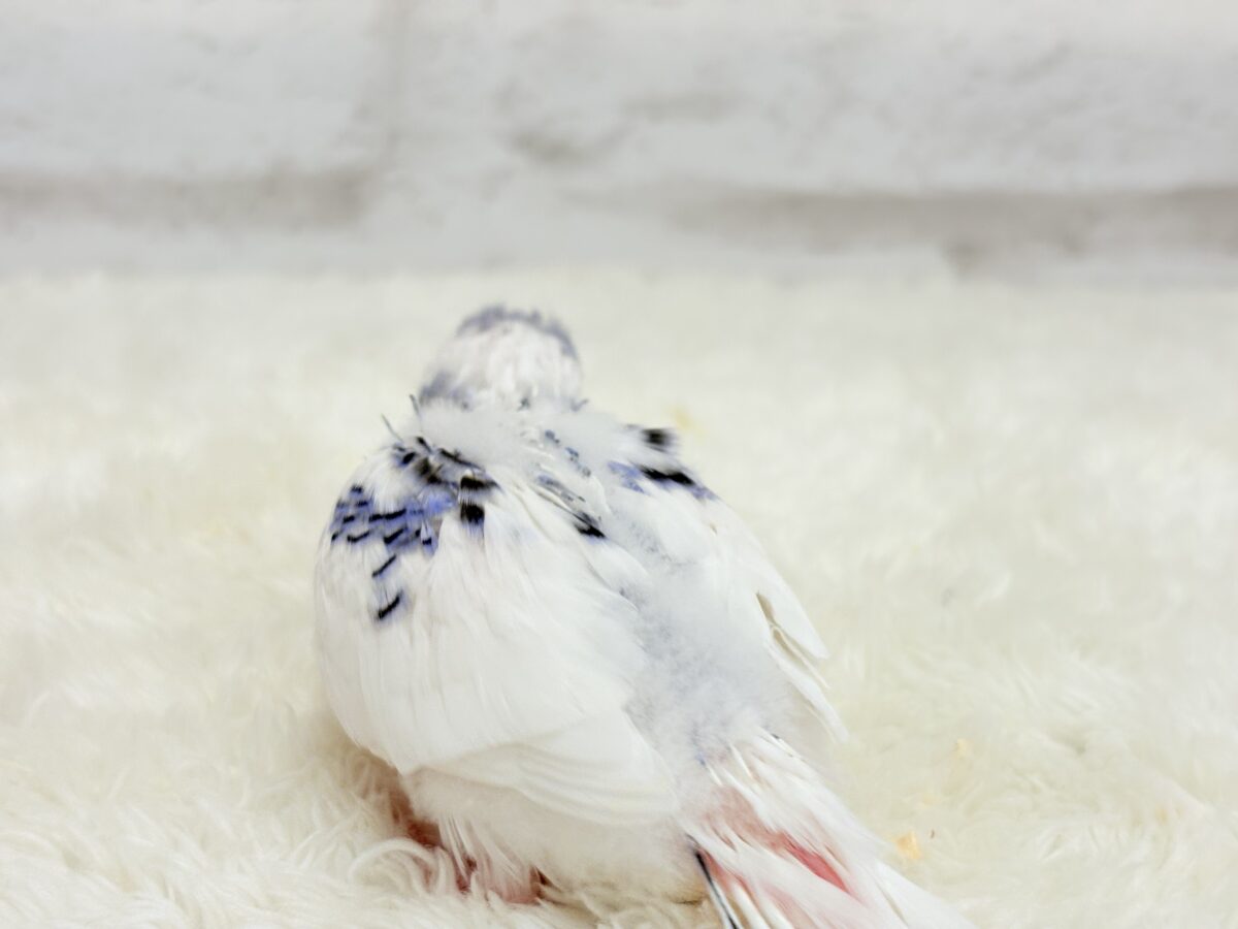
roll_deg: -1.0
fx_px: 1860
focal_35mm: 52
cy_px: 464
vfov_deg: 28.0
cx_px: 619
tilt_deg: -21.2
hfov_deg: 36.8
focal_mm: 5.96
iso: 50
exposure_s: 1/100
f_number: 1.6
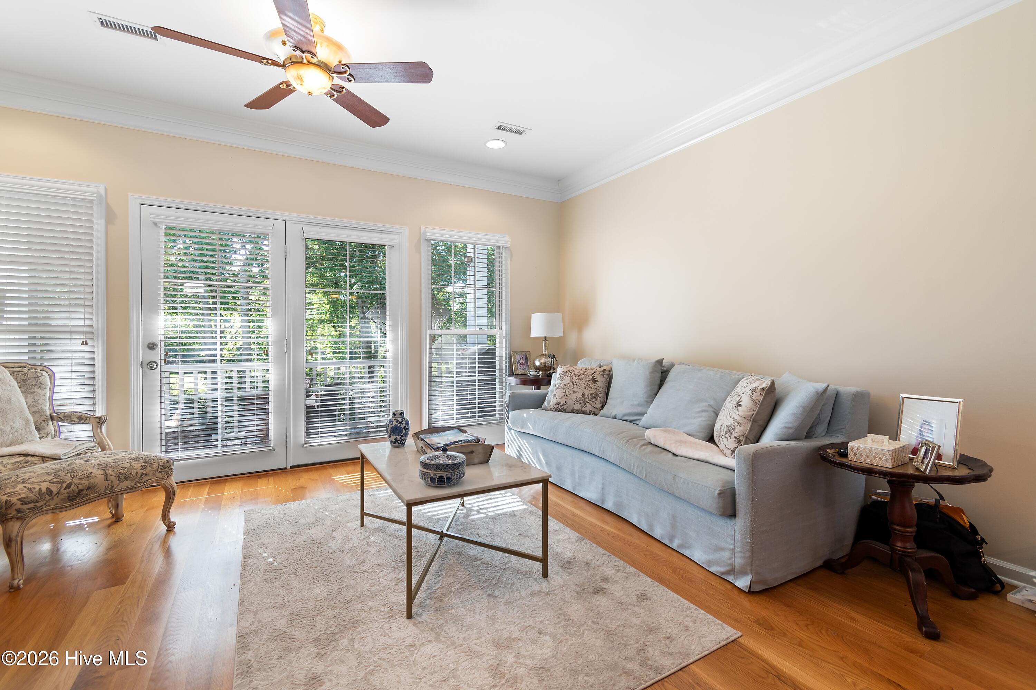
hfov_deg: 100.4
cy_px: 345
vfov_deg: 77.3
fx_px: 432
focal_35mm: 15
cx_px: 518
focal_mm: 10
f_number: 4.5
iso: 100
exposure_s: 1/5
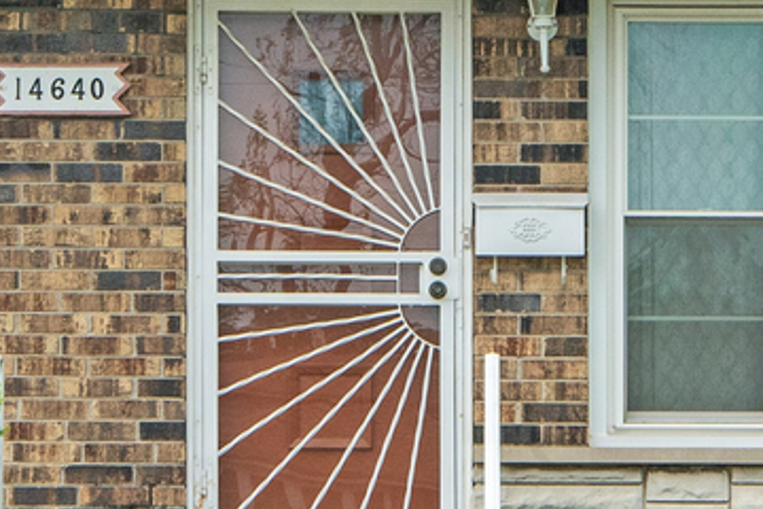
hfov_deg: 15.2
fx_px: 2861
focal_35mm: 135
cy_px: 151
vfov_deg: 10.1
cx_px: 468
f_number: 8
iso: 250
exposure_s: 1/200
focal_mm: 20
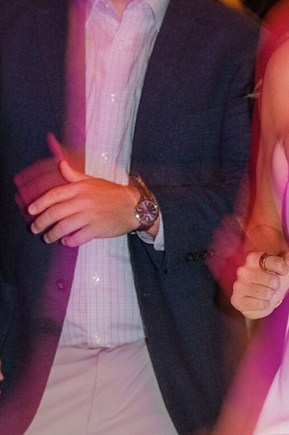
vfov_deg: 12.0
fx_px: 2037
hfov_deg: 8.1
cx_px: 285
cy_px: 461
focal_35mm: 169
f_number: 3.2
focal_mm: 50
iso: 640
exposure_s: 1/25
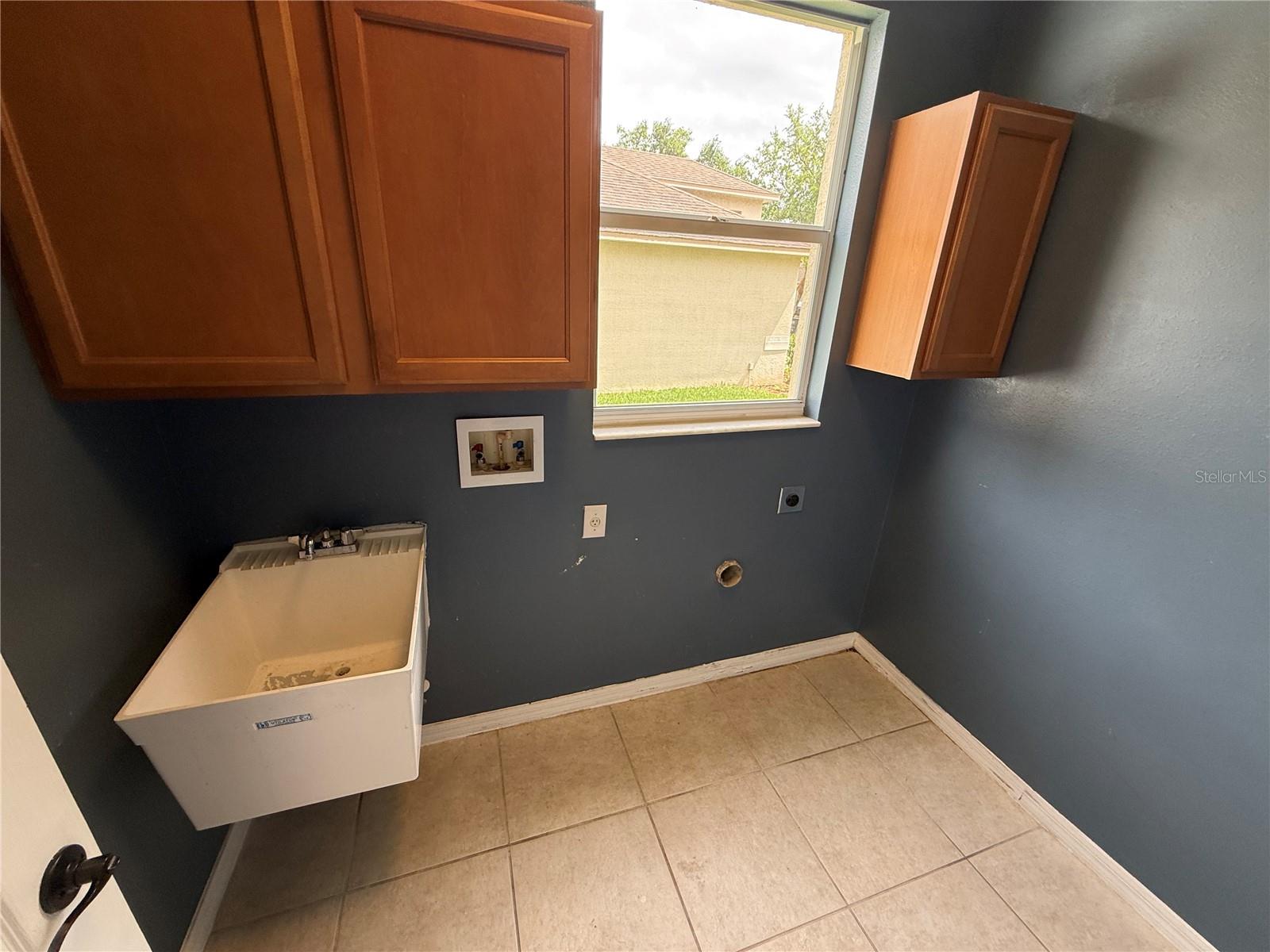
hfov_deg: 102.1
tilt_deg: -21.2
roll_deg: -3.1
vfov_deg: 85.7
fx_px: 514
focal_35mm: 14
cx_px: 635
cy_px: 476
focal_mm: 2.22
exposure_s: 1/113
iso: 64
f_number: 2.2
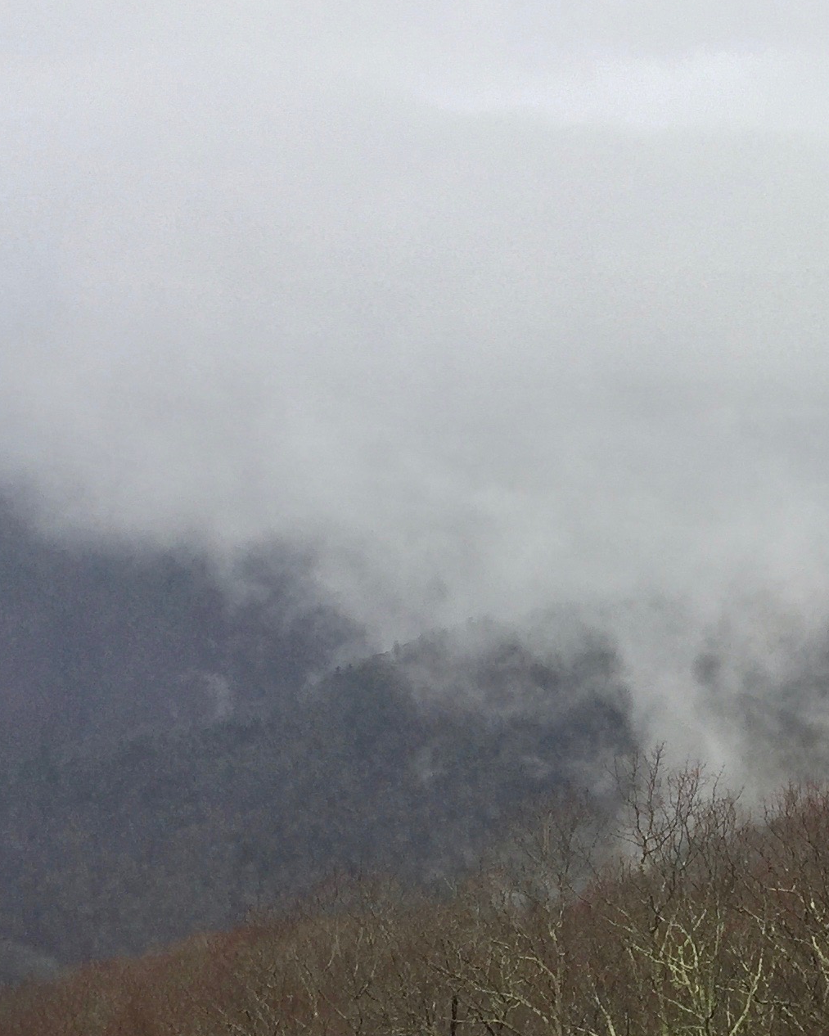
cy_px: 822
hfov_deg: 20.3
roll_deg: -1.1
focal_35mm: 73
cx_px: 836
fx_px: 2239
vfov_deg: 25.6
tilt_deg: -8.7
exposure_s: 1/488
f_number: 2.2
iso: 32
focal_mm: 4.15
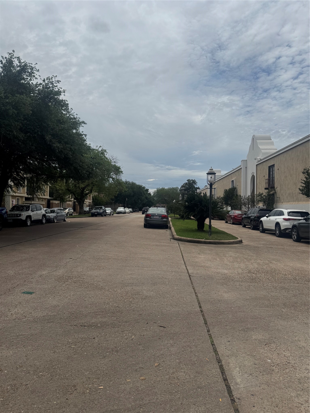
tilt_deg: +0.2
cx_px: 155
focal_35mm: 24
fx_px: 287
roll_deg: +0.3
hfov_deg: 56.8
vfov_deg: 71.6
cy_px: 206
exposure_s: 1/10417
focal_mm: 6.76
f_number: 1.78
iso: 80
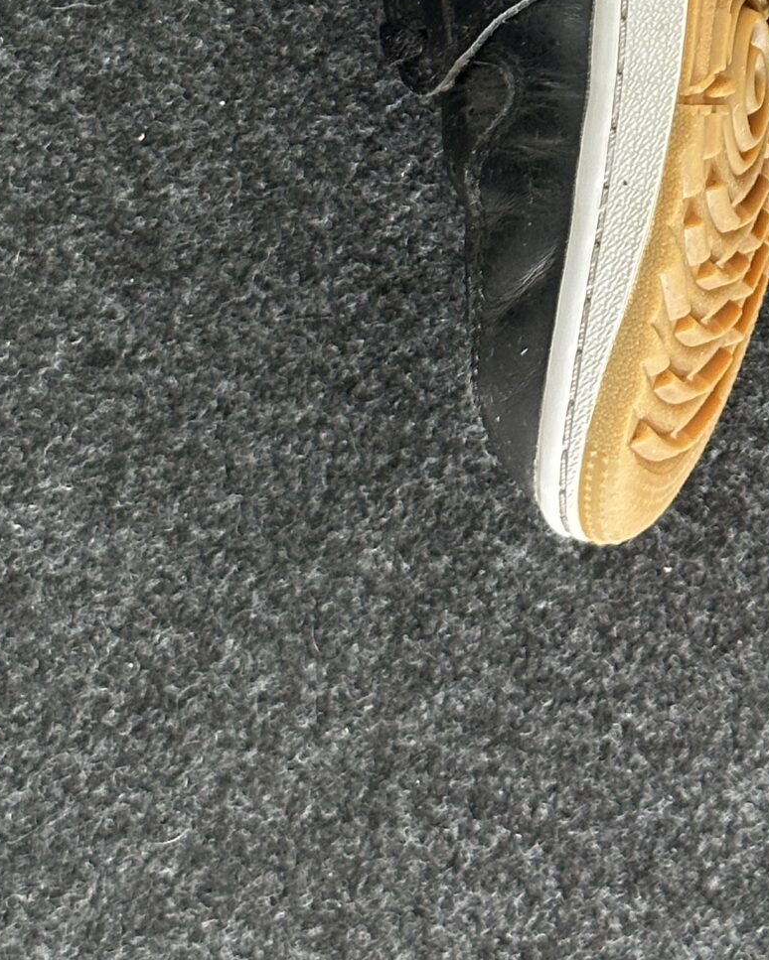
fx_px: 3527
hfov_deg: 12.2
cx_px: 846
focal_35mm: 124
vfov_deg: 14.8
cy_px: -294
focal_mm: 6.86
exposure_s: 1/50
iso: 200
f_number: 1.78
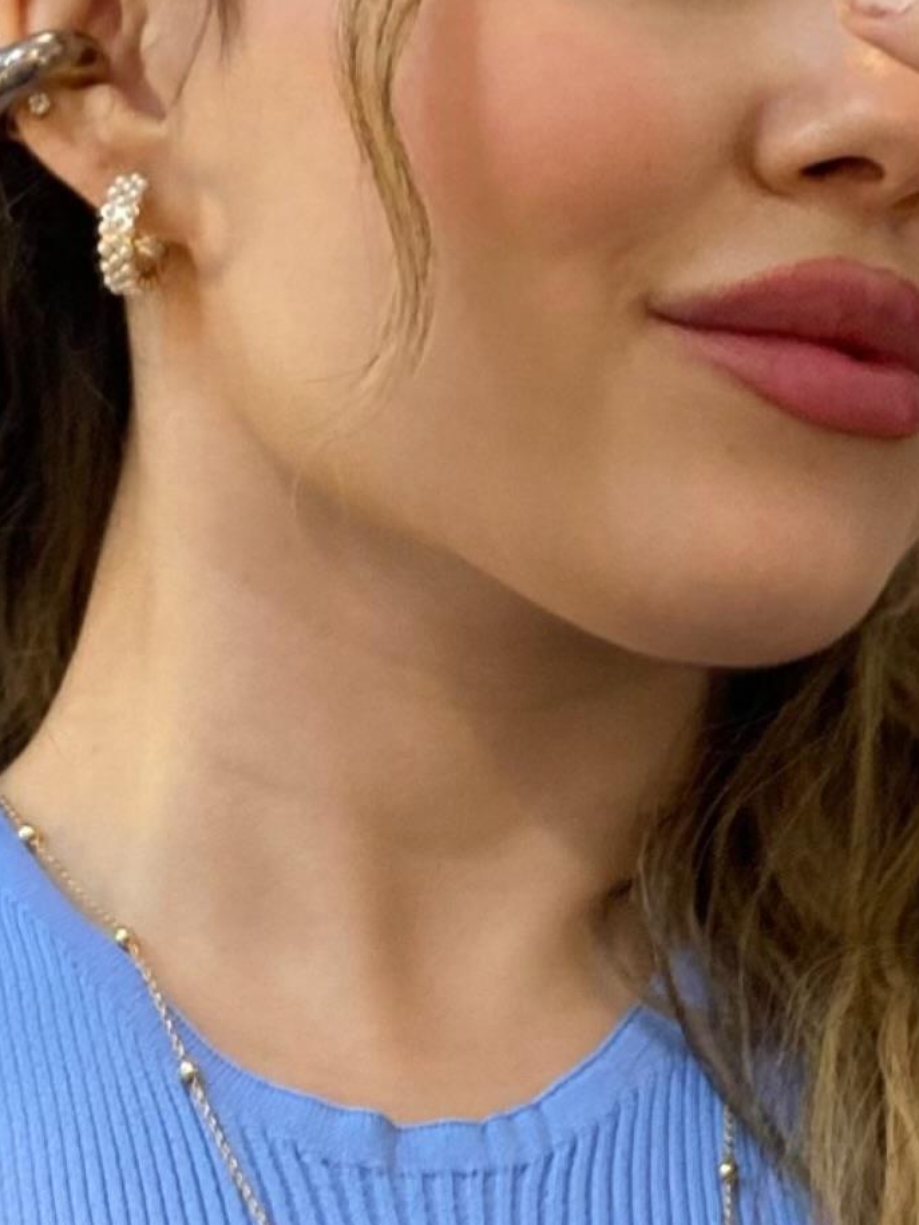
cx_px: 724
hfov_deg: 6.5
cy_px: 1468
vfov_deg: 8.6
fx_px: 8106
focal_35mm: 229
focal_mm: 6
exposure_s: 1/100
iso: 100
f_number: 2
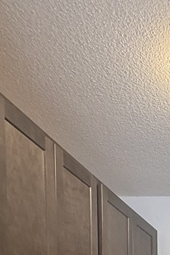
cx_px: 284
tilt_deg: -3.9
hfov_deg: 18.3
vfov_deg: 24.5
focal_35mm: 62
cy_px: 391
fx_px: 439
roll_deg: -0.2
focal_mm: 2.22
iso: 320
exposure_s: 1/60
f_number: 2.2
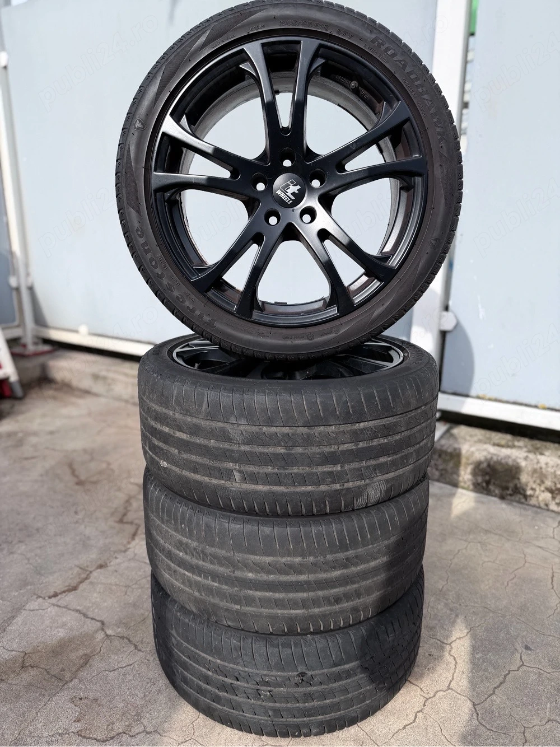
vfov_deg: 71.6
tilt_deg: -13.6
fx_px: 518
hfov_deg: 56.8
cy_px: 374
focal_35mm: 24
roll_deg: -0.7
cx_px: 280
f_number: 1.78
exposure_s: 1/2445
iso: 80
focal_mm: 6.76
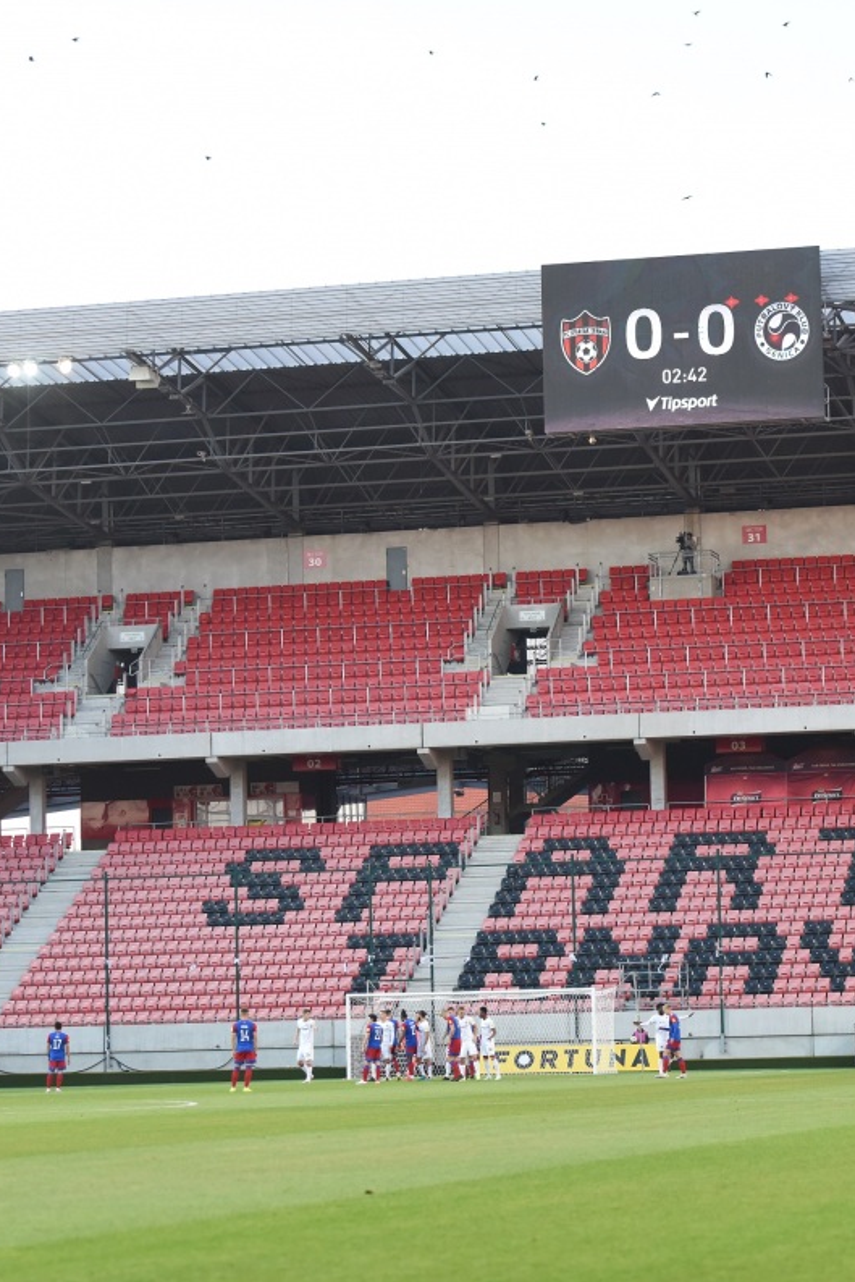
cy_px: 639
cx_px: 509
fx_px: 3774
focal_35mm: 106
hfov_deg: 12.9
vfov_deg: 19.3
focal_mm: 70
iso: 1600
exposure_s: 1/1600
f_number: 2.8
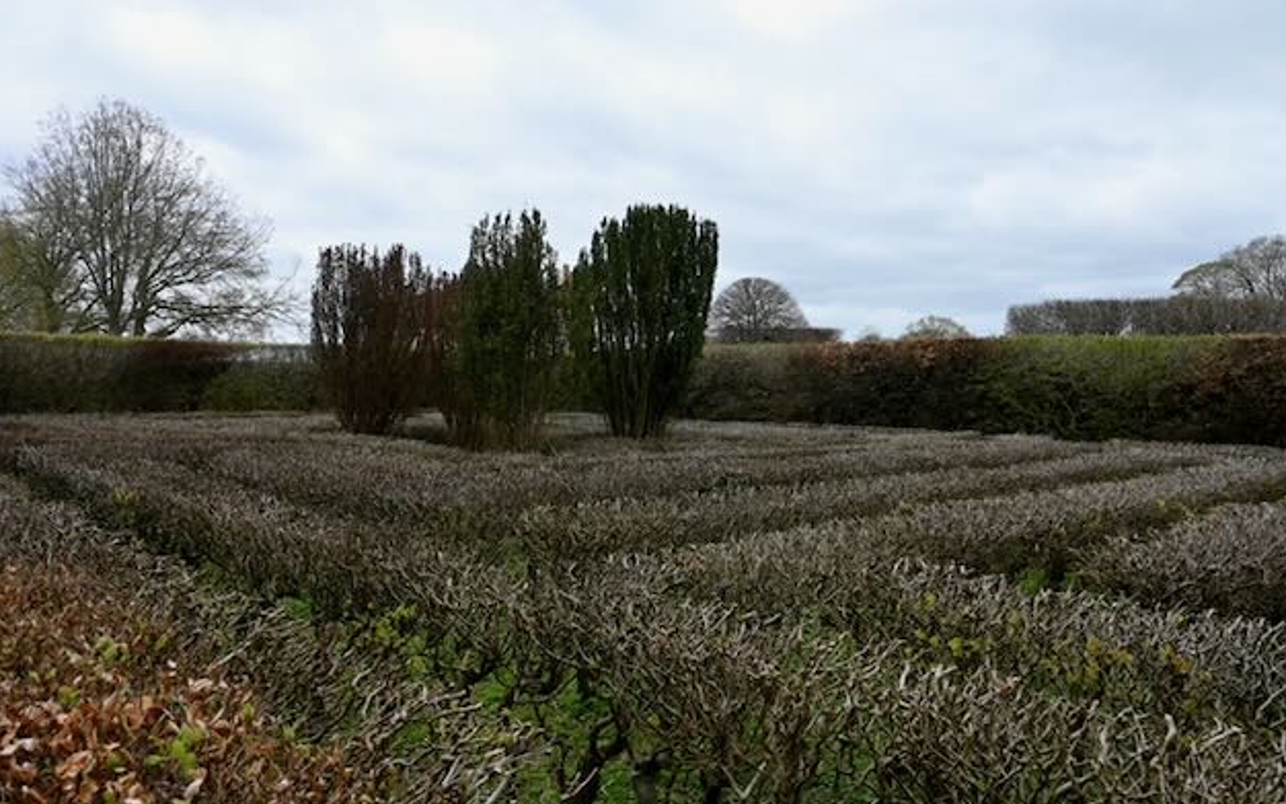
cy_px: 418
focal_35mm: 25
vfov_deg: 49.2
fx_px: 876
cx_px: 639
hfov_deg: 72.6
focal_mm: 16
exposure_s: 1/160
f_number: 7.1
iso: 100
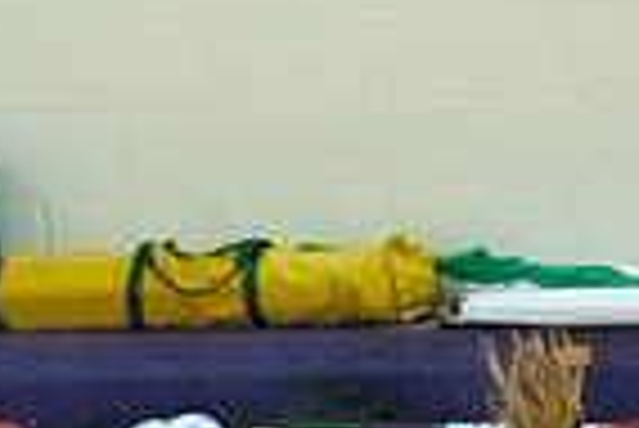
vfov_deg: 3.5
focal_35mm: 388
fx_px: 6894
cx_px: 333
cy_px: 840
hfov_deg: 5.3
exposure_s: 1/640
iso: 6400
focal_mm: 95
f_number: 4.5
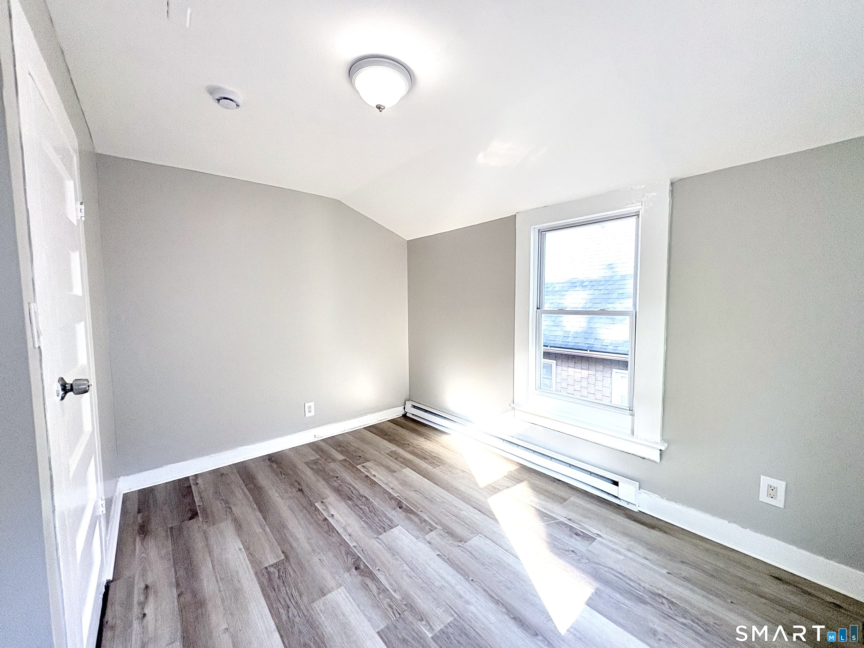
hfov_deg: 102.1
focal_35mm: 14
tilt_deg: -3.6
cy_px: 324
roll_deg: +0.1
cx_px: 432
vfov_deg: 85.7
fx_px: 349
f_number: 2.2
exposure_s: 1/133
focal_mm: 2.22
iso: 100
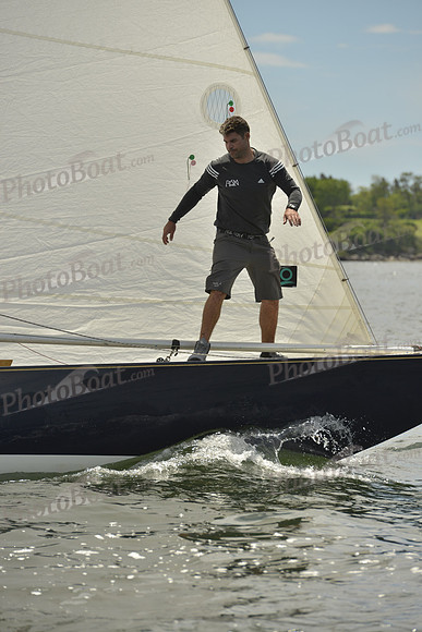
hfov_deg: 6.9
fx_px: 3514
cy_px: 316
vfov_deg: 10.3
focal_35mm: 200
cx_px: 211
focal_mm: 200
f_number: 8
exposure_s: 1/1600
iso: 280
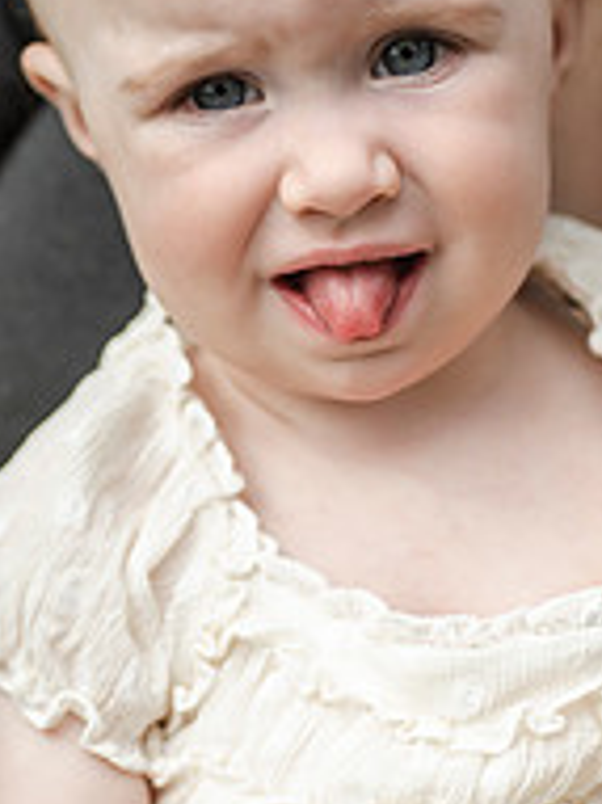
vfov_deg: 9.7
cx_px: 290
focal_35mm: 204
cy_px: 383
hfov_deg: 7.3
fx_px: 4736
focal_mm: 90
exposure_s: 1/4000
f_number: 4
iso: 400
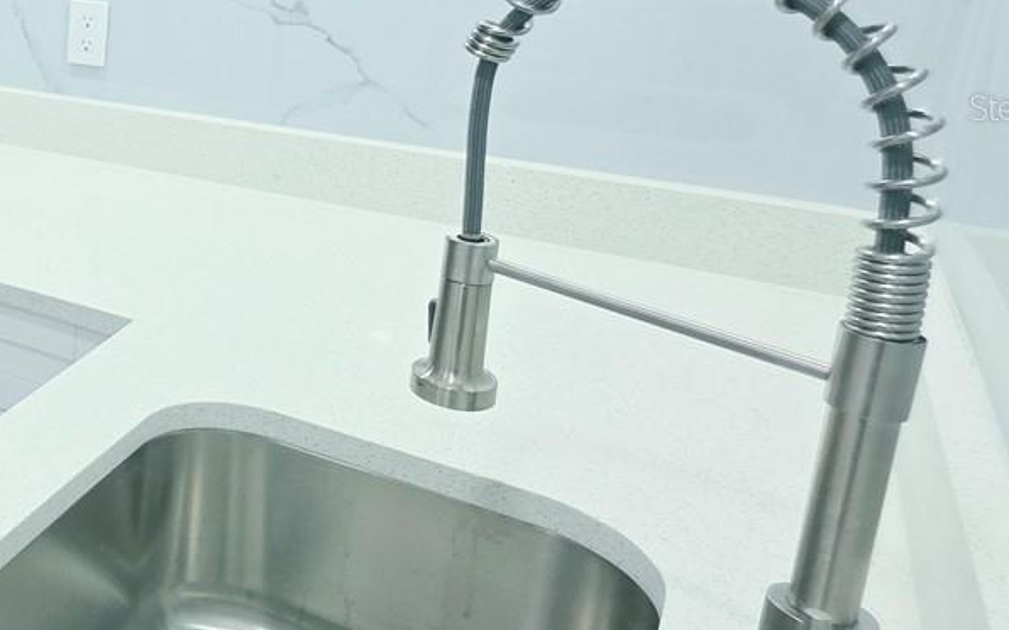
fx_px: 1017
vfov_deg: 33.2
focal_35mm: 37
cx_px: -225
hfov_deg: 38.0
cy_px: 107
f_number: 1.9
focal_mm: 2.2
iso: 160
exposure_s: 1/120
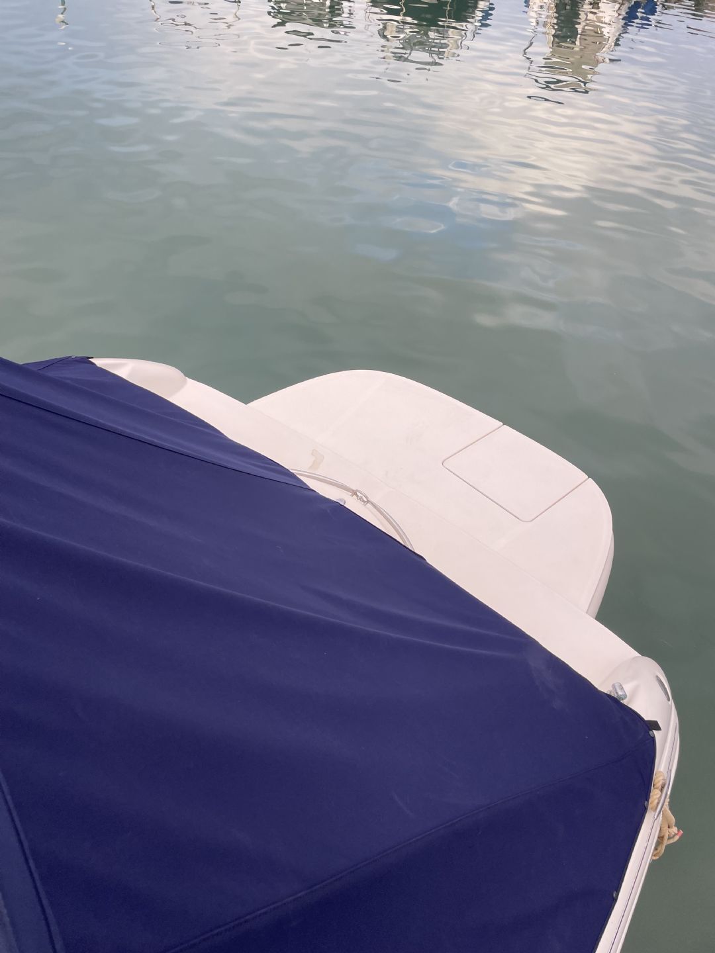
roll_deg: -5.8
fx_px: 716
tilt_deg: -44.4
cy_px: 476
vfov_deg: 67.3
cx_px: 358
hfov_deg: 53.1
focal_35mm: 26
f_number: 1.6
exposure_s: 1/275
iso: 32
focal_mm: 4.2
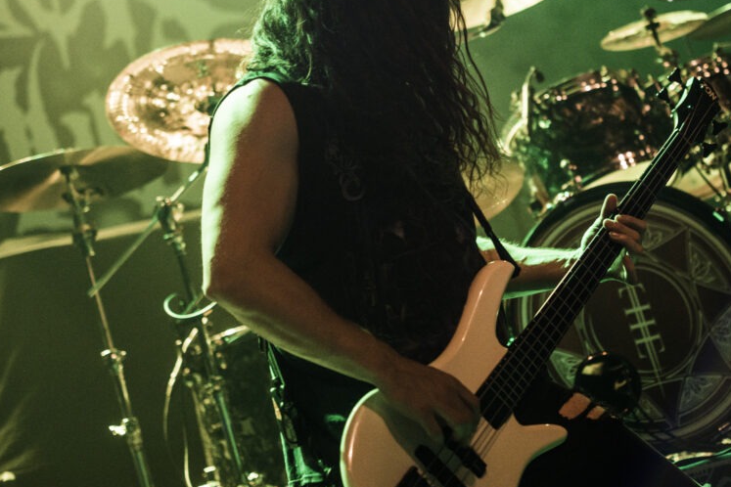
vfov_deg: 14.2
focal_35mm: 96
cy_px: 225
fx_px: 1949
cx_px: 462
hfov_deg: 21.2
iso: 1000
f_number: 2.8
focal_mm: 70
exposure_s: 1/125
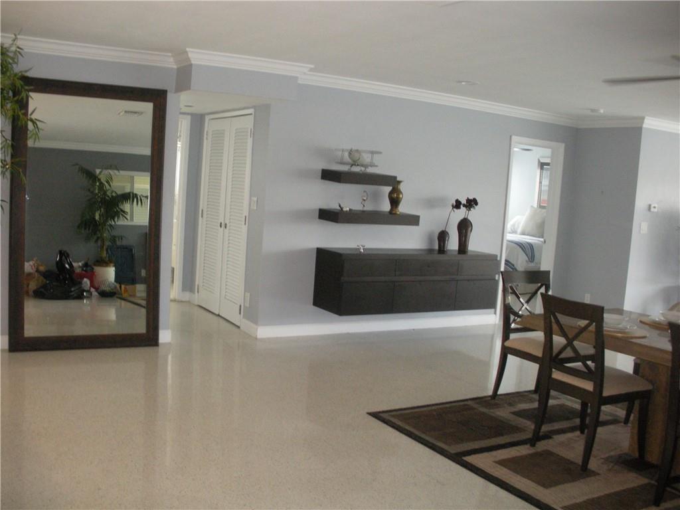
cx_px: 340
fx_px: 707
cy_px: 255
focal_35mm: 36
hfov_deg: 51.4
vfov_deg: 39.7
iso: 286
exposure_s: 1/53
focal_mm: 6.3
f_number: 3.5
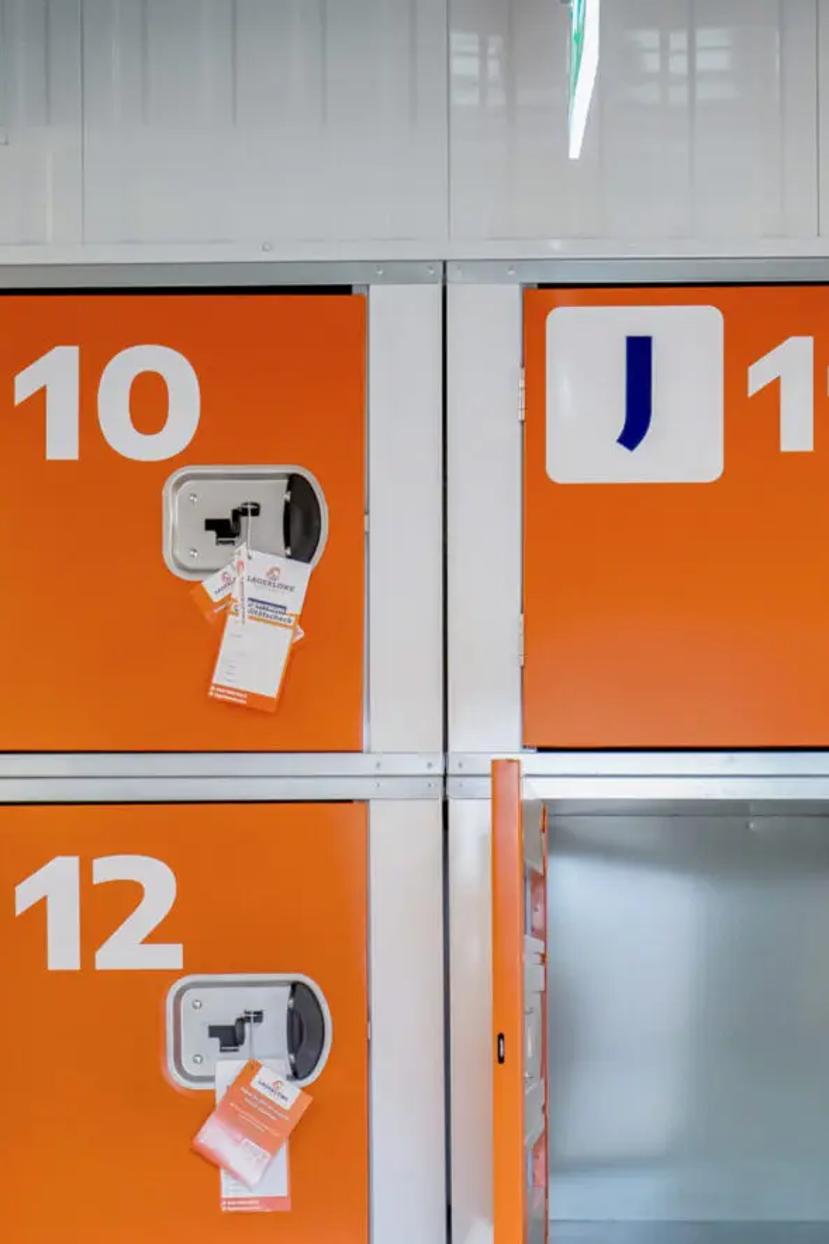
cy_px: 1137
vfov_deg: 25.7
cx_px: 415
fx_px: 2626
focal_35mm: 76
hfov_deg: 17.9
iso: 1000
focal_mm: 35
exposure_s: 1/100
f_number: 4
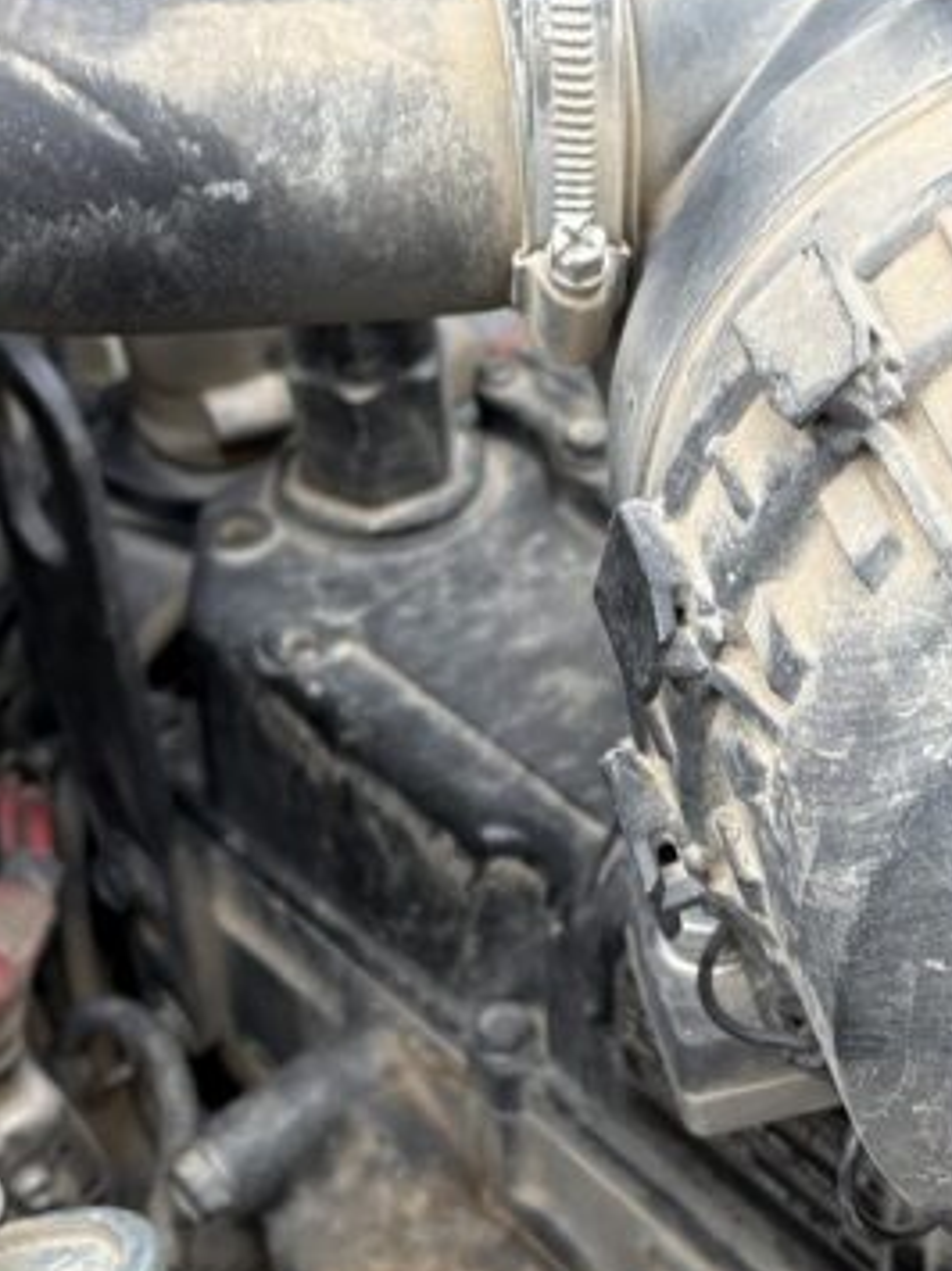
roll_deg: +2.0
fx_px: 2752
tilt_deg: -39.7
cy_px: 634
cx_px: 741
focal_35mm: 75
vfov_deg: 26.0
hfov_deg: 19.5
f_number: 1.6
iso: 40
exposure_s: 1/122
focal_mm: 5.96
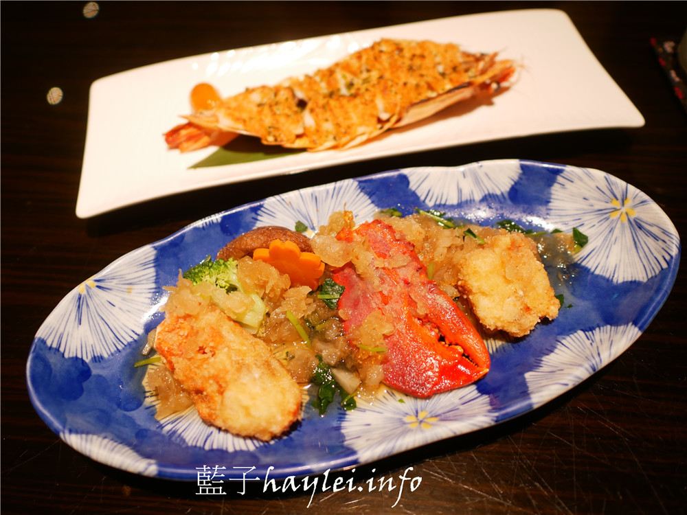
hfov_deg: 60.0
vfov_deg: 46.8
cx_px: 344
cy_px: 258
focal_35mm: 30
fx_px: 595
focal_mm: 15
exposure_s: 1/60
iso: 320
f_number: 1.7
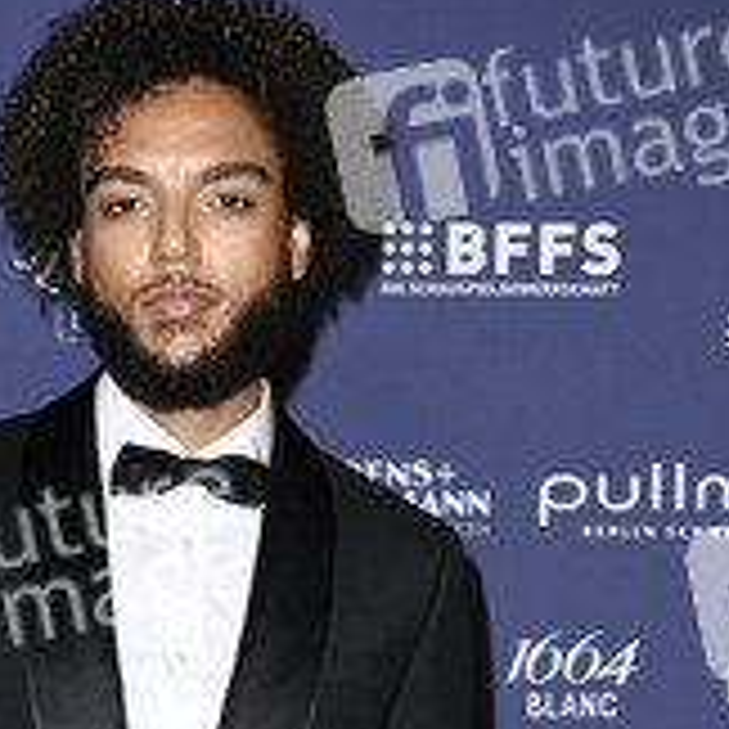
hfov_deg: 13.4
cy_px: 801
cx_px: 148
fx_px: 3097
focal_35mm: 130
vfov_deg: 13.2
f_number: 5.6
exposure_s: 1/250
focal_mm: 62
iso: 320
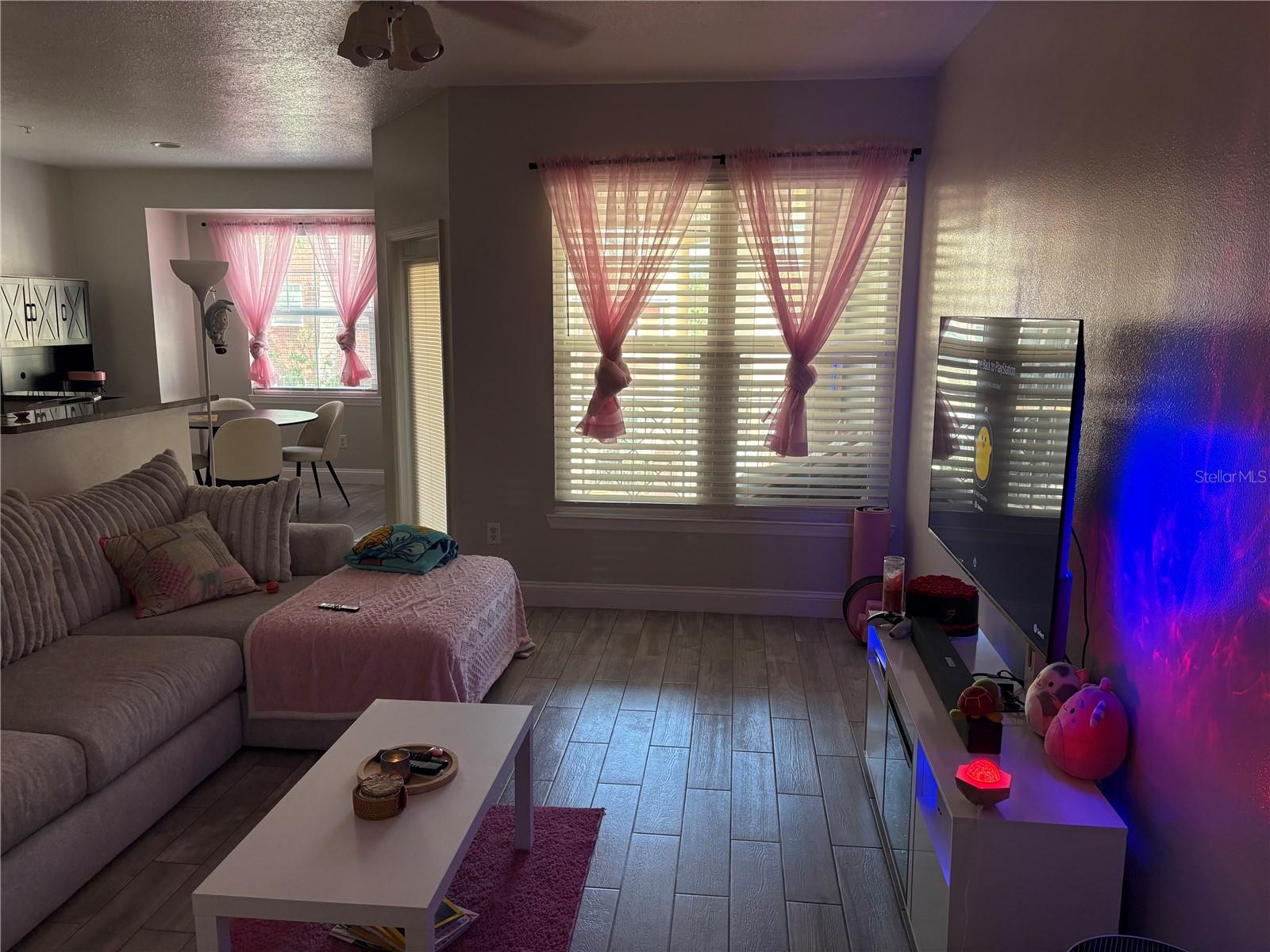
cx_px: 635
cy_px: 476
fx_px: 954
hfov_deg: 67.3
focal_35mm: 26
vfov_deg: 53.1
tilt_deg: -9.2
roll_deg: -0.5
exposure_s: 1/89
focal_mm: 5.96
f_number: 1.6
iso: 125
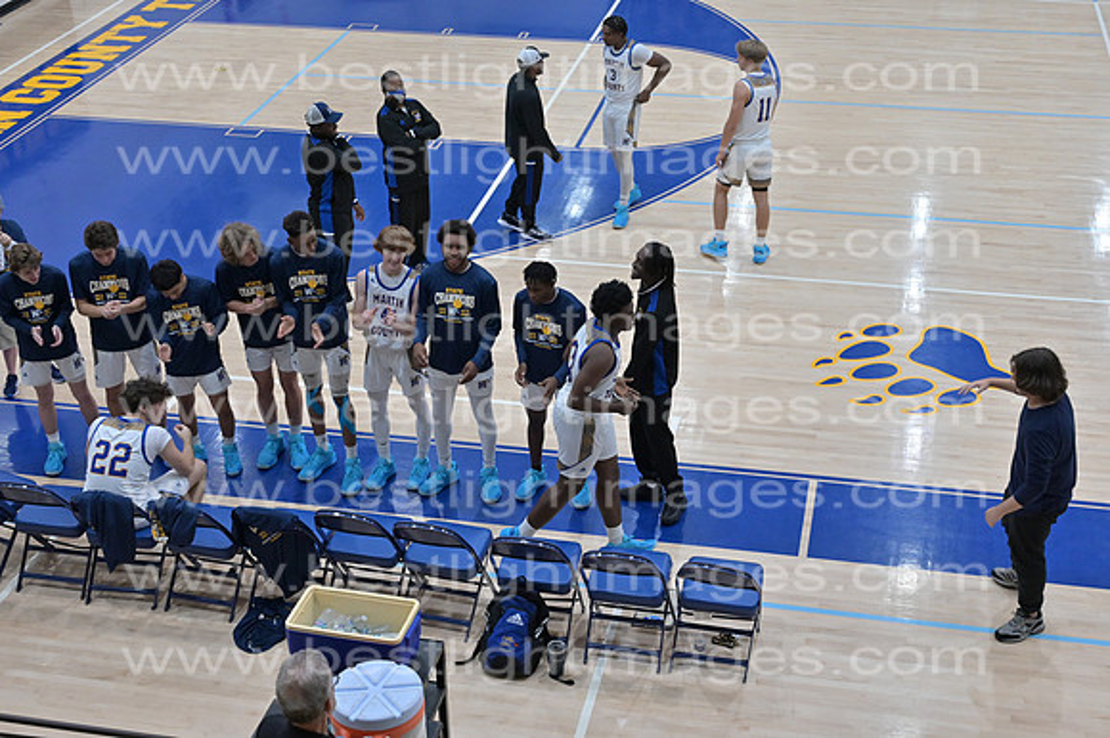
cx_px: 555
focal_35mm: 50
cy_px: 369
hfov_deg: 39.6
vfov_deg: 27.0
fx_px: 1541
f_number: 4
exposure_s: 1/400
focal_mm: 50
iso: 3600
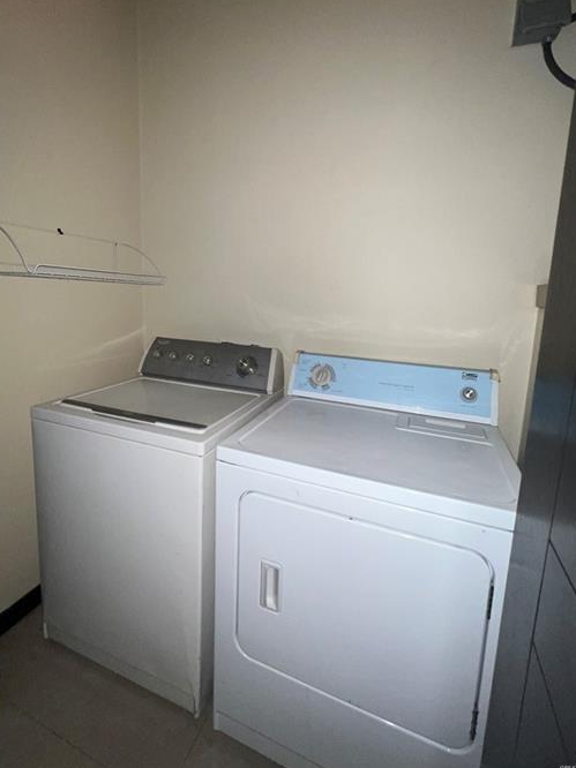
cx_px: 286
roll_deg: -1.5
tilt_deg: -7.4
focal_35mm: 15
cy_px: 339
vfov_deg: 97.7
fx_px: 333
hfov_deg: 81.7
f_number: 1.8
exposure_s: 1/37
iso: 64
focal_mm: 1.57
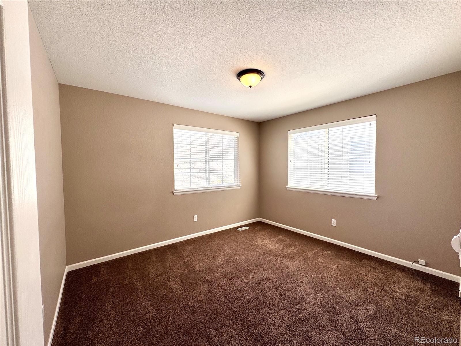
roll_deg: +0.5
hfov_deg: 102.1
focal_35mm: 14
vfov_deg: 85.7
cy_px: 173
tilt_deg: -1.7
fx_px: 186
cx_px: 230
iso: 40
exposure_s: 1/269
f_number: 2.2
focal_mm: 2.22
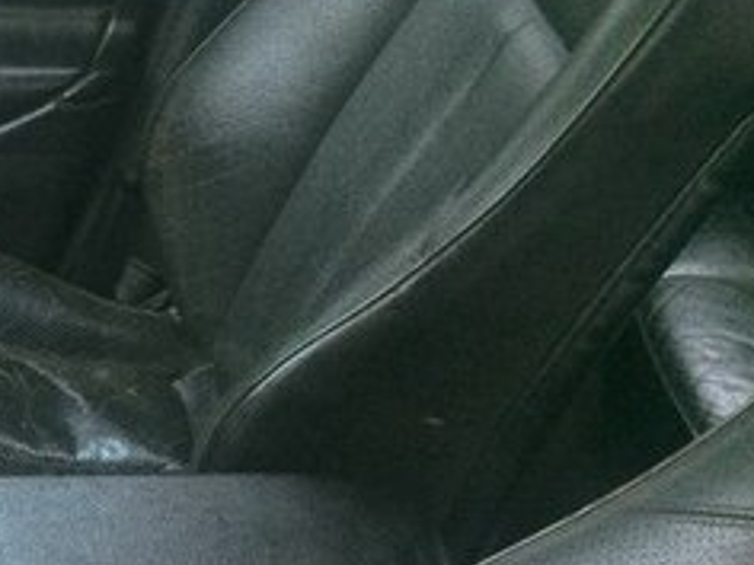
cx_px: -291
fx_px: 1764
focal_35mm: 81
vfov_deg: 17.1
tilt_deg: -42.5
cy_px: 749
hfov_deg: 21.3
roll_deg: +1.9
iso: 64
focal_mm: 4.15
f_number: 2.2
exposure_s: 1/33
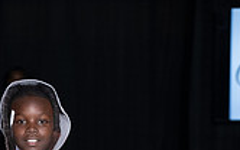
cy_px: 323
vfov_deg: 3.8
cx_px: 43
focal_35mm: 346
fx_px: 2265
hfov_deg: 6.1
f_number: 6.3
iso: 1250
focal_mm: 125
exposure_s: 1/160
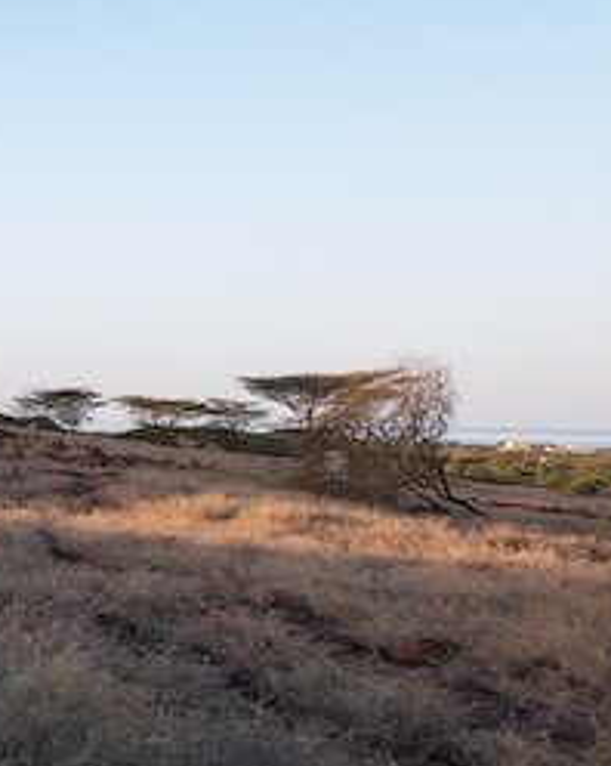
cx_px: -528
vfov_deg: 30.0
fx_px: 1426
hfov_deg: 18.3
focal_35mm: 63
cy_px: 369
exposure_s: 1/250
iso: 100
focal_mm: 8
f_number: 4.5
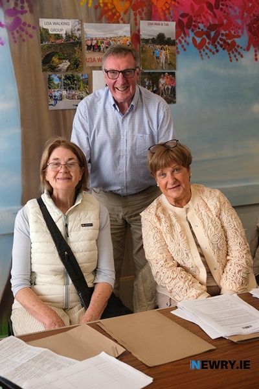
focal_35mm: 42
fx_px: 453
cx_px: 130
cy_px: 194
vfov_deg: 46.4
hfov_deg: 31.9
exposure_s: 1/125
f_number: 4
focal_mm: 27.7
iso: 400
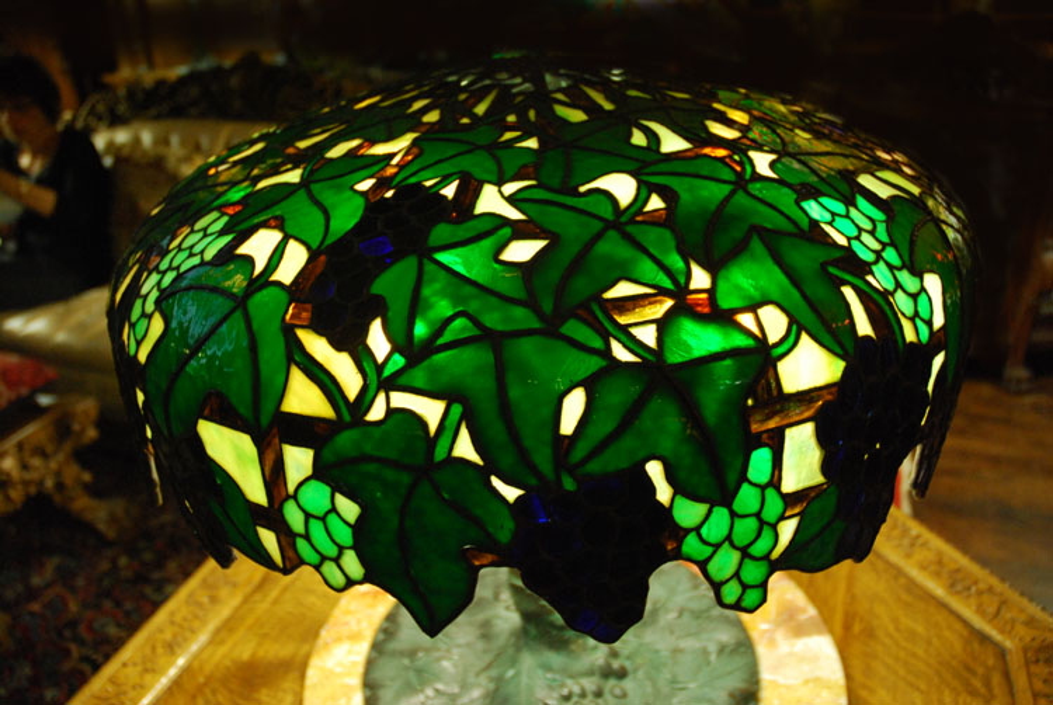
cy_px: 352
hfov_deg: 57.2
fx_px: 966
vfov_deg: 40.1
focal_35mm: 33
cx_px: 526
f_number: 3.8
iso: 1250
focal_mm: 22
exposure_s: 1/40
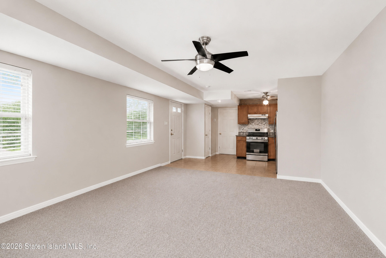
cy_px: 129
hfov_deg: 100.4
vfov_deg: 77.3
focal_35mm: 15
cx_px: 193
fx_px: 161
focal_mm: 10
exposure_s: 1/60
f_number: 7.1
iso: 2000
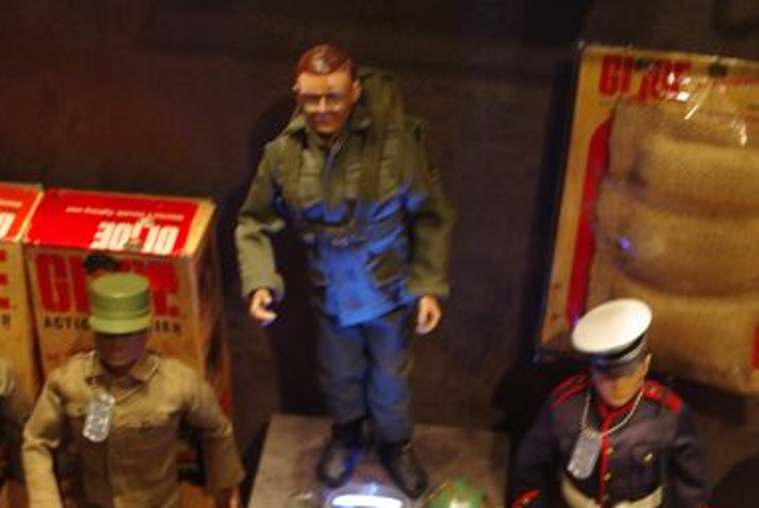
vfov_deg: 15.6
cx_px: 414
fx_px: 1836
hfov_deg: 23.4
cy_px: 403
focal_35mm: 87
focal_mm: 35
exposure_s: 1/6
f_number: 4.5
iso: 800
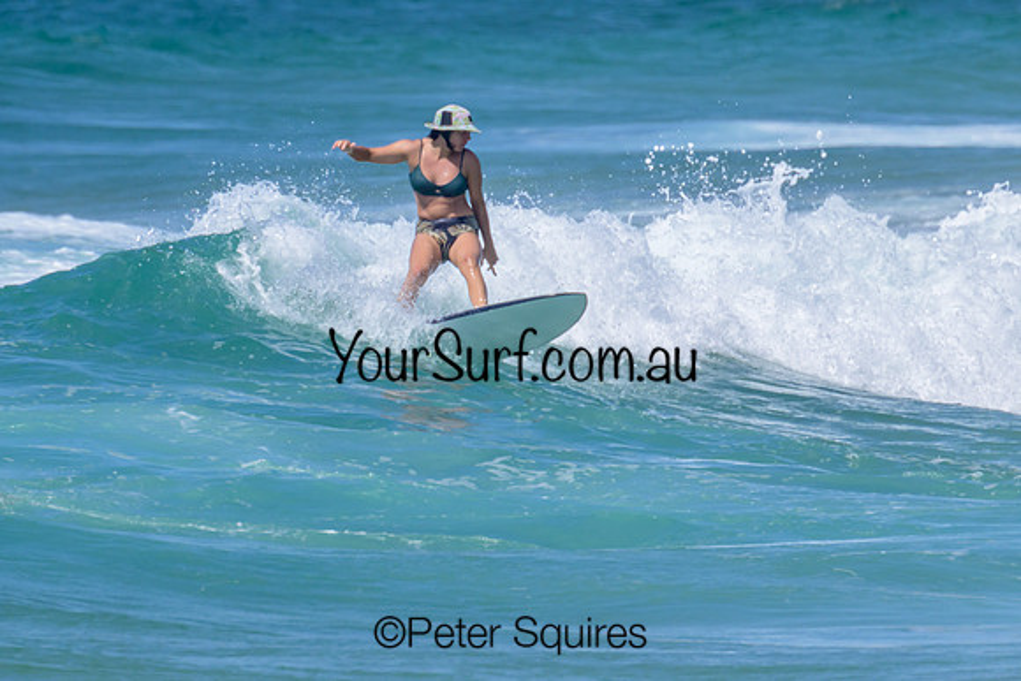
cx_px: 377
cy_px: 261
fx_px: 30829
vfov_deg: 1.3
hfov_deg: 1.9
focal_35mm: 1087
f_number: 11
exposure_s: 1/2000
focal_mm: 800
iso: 900
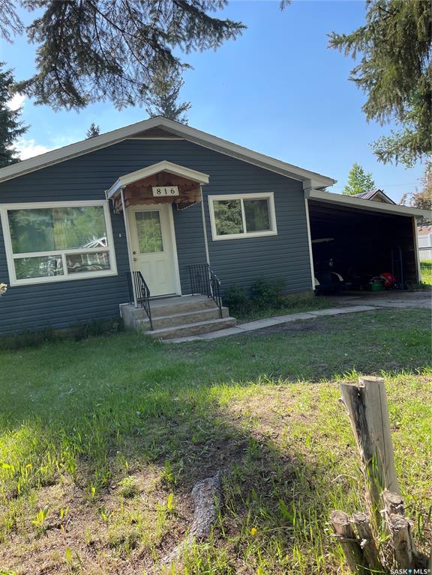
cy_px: 288
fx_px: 433
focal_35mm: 26
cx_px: 216
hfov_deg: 53.1
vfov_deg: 67.3
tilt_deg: -3.6
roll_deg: +6.7
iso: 32
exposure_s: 1/1276
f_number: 1.6
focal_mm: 4.2
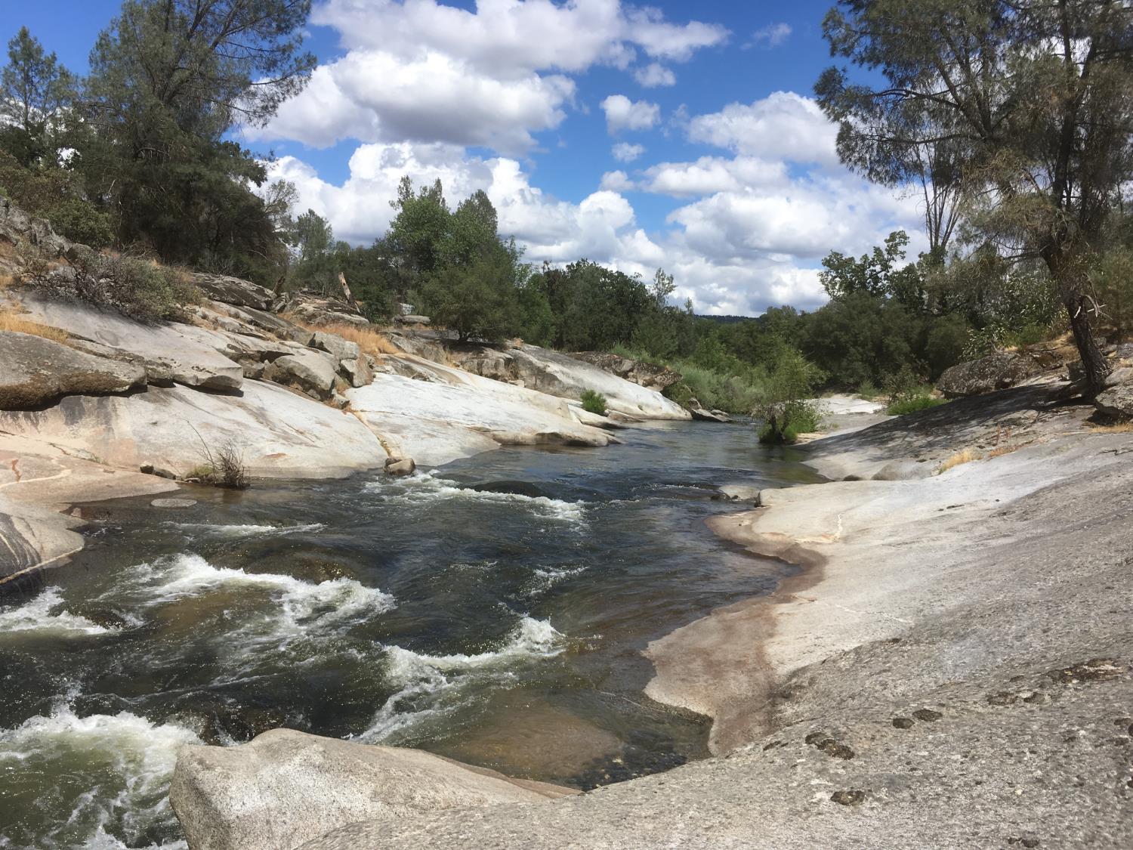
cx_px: 566
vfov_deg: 48.2
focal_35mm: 29
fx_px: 949
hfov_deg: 61.7
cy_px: 425
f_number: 2.2
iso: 25
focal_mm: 4.15
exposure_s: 1/2331
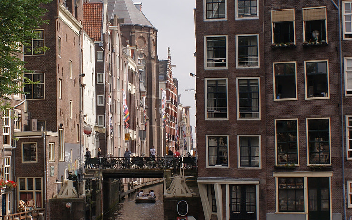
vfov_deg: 17.8
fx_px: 700
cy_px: 98
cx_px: 120
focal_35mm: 73
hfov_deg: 28.1
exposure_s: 1/160
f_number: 10
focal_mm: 22
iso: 100
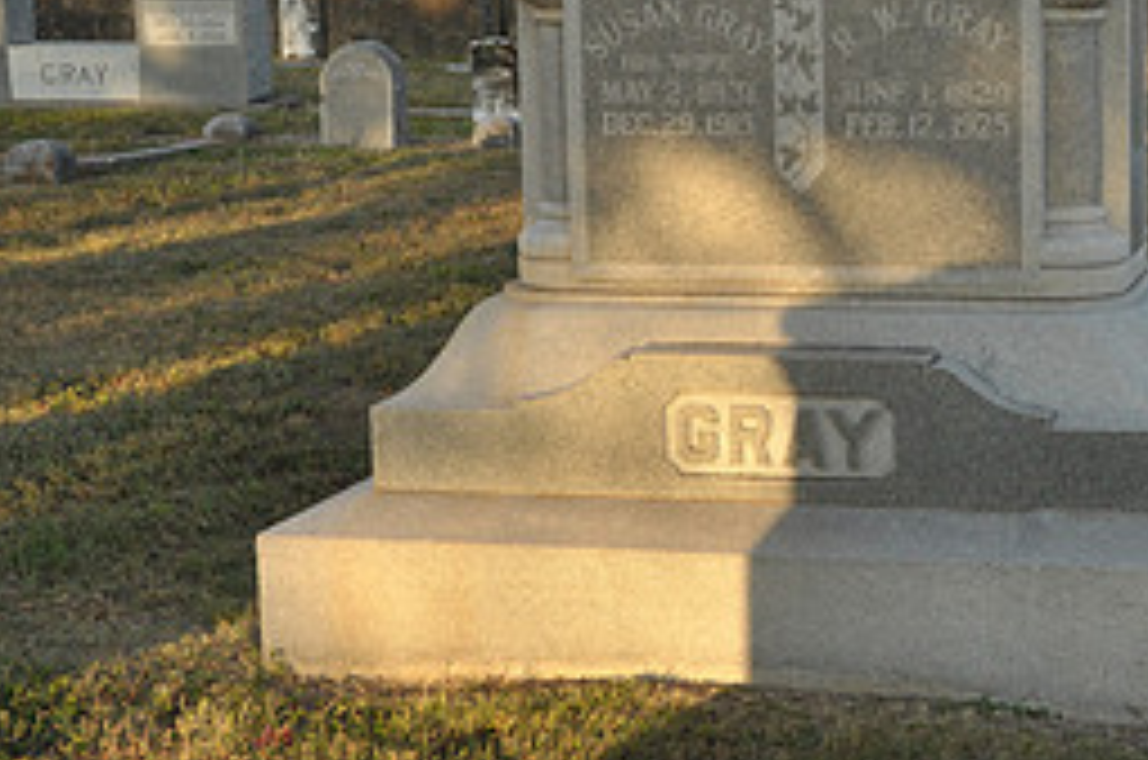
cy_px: 263
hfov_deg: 26.1
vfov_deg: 18.1
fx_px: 2387
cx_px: 1049
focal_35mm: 75
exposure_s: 1/160
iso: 400
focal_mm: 22
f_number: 6.3
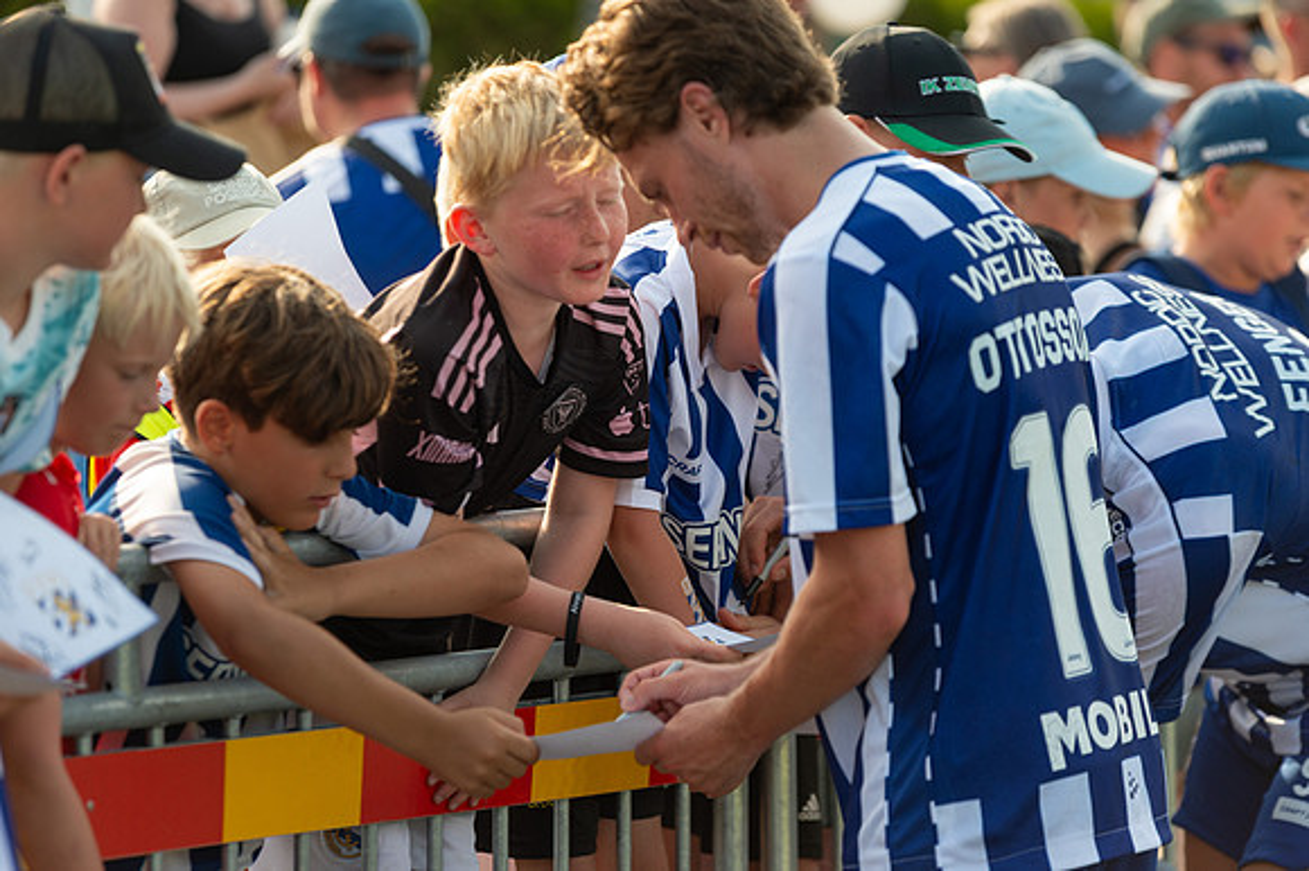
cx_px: 654
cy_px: 436
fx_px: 7268
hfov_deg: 10.3
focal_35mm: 200
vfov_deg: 6.9
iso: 640
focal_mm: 200
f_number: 4
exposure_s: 1/2000
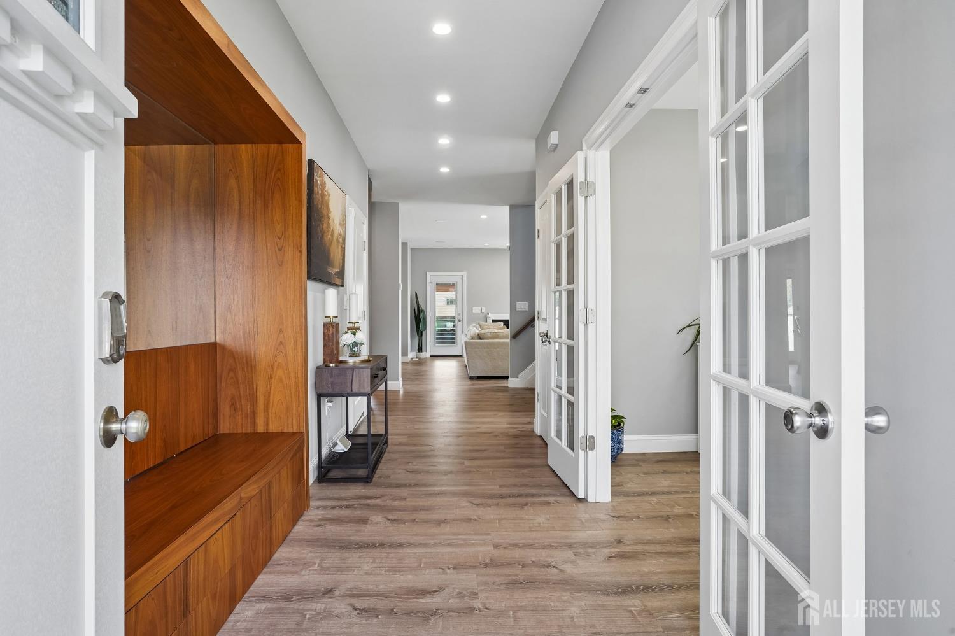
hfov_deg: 84.0
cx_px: 478
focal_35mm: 20
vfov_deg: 61.9
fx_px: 530
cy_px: 318
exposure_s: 1/30
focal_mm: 20
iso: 400
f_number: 10
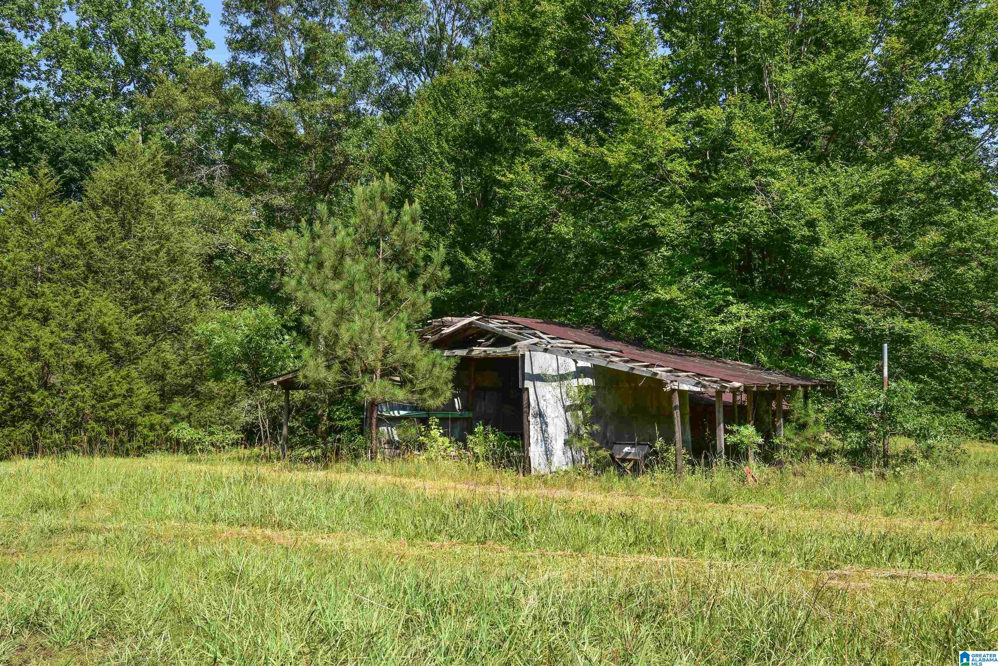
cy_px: 333
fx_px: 832
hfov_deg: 61.9
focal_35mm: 30
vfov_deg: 43.6
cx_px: 499
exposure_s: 1/320
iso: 400
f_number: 11
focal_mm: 20
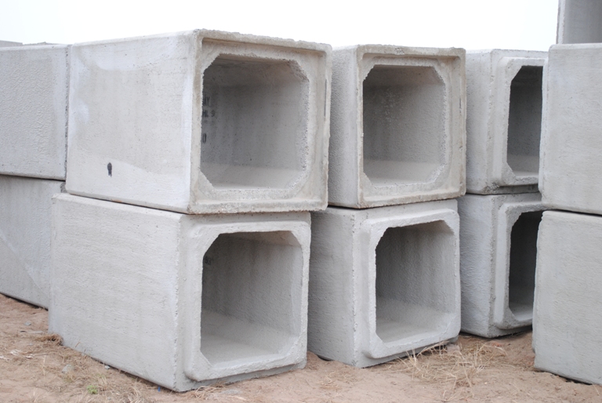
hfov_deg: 36.8
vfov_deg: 25.1
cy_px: 202
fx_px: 904
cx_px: 301
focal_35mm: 54
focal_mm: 36
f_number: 5
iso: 200
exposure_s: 1/250
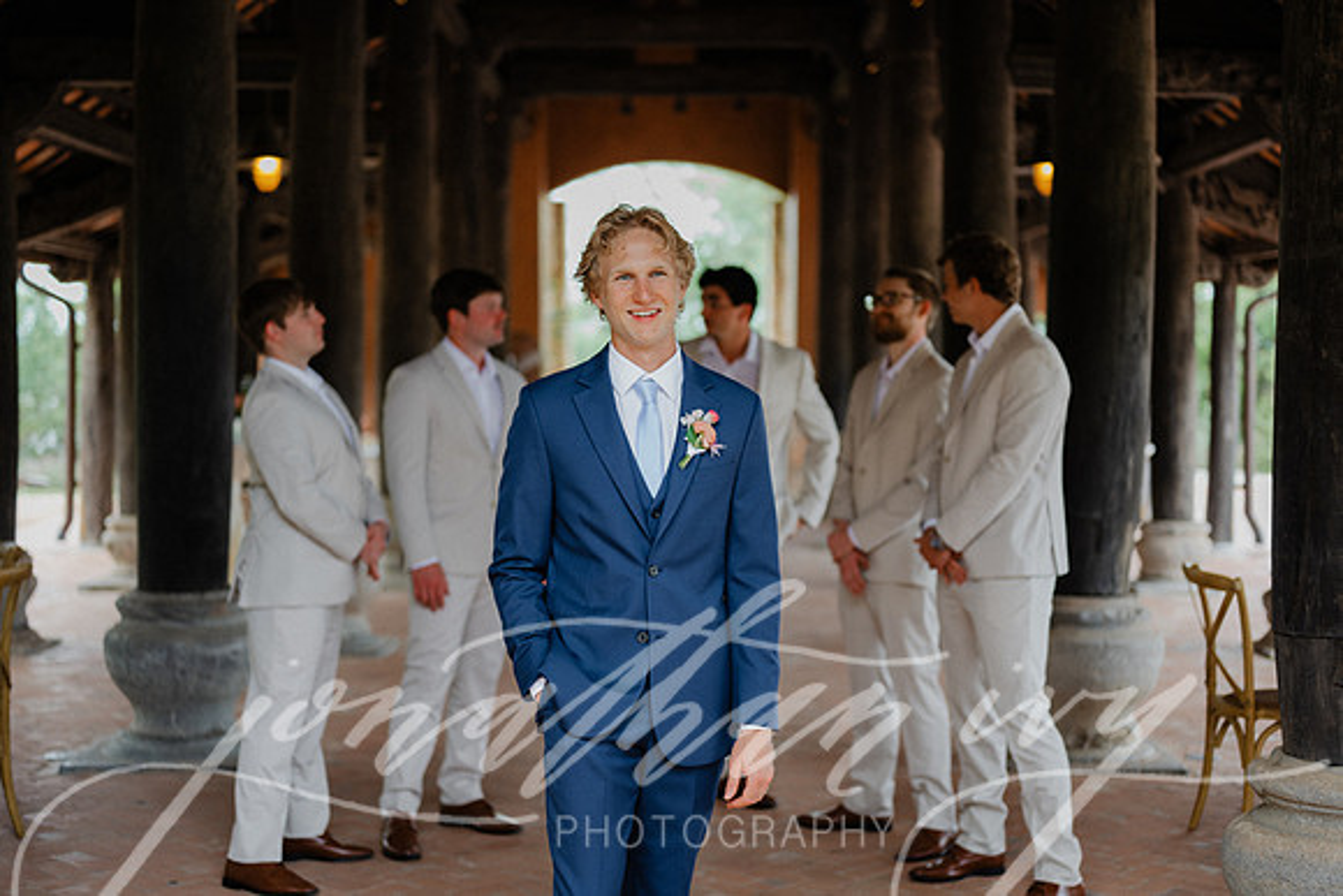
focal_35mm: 50
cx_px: 672
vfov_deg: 27.0
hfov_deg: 39.6
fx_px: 1866
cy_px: 448
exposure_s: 1/250
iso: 160
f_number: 1.8
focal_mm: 50
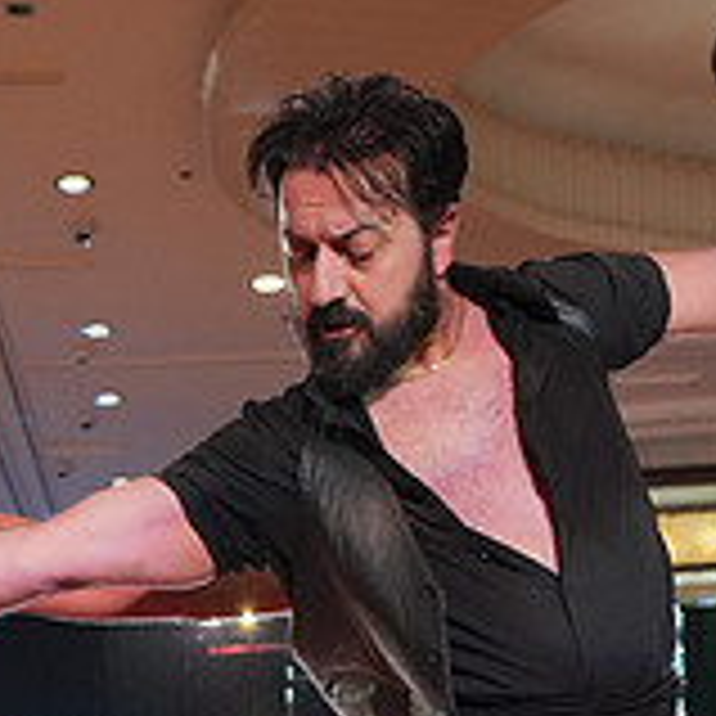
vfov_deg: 17.3
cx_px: 101
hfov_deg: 18.4
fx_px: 2176
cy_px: 977
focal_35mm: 93
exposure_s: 1/500
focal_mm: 30
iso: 2000
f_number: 4
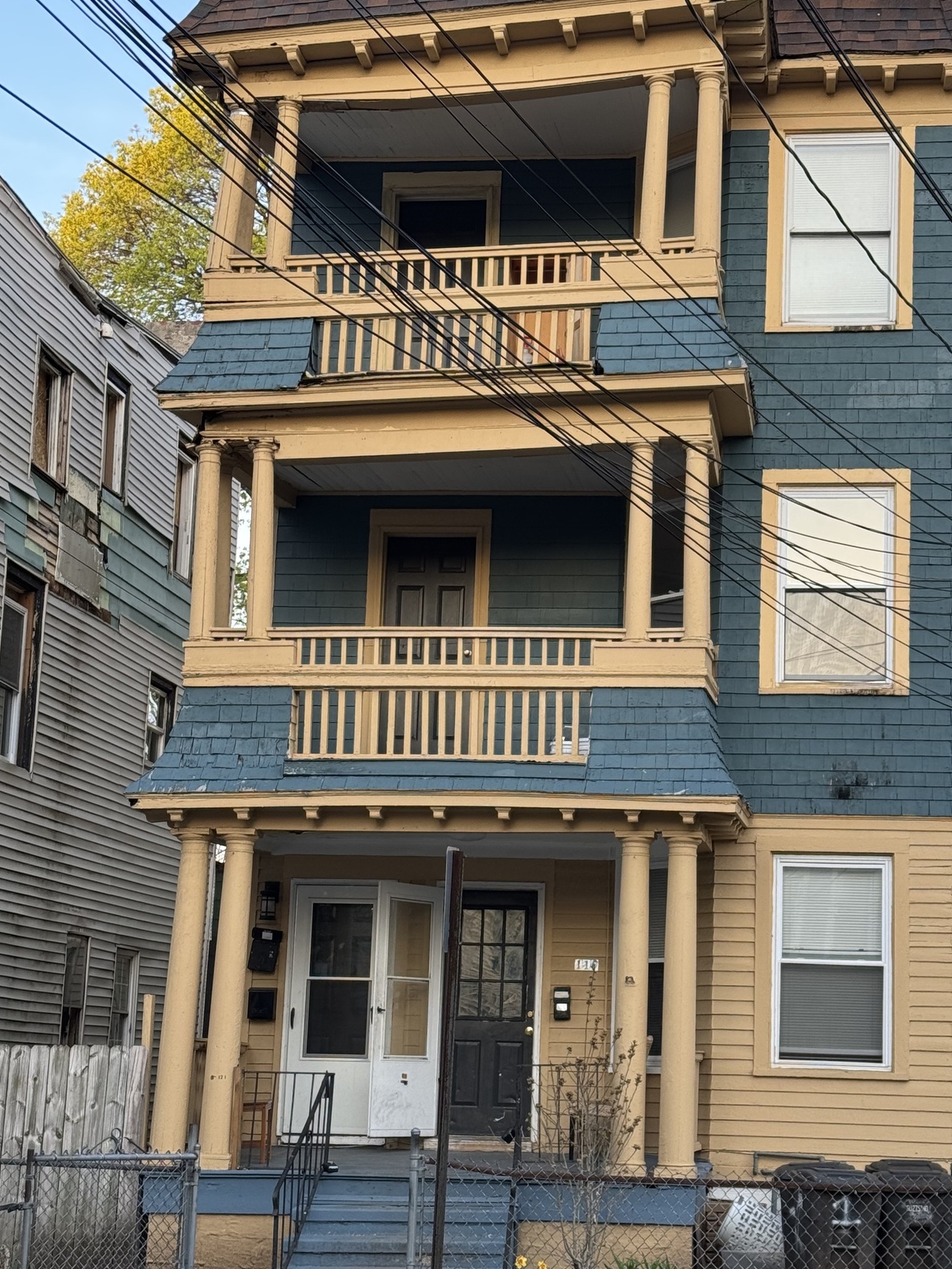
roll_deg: -1.5
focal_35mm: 64
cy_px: 673
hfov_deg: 22.9
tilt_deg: +9.5
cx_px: 605
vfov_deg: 30.3
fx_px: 2347
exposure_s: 1/223
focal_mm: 6.76
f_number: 1.78
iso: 64
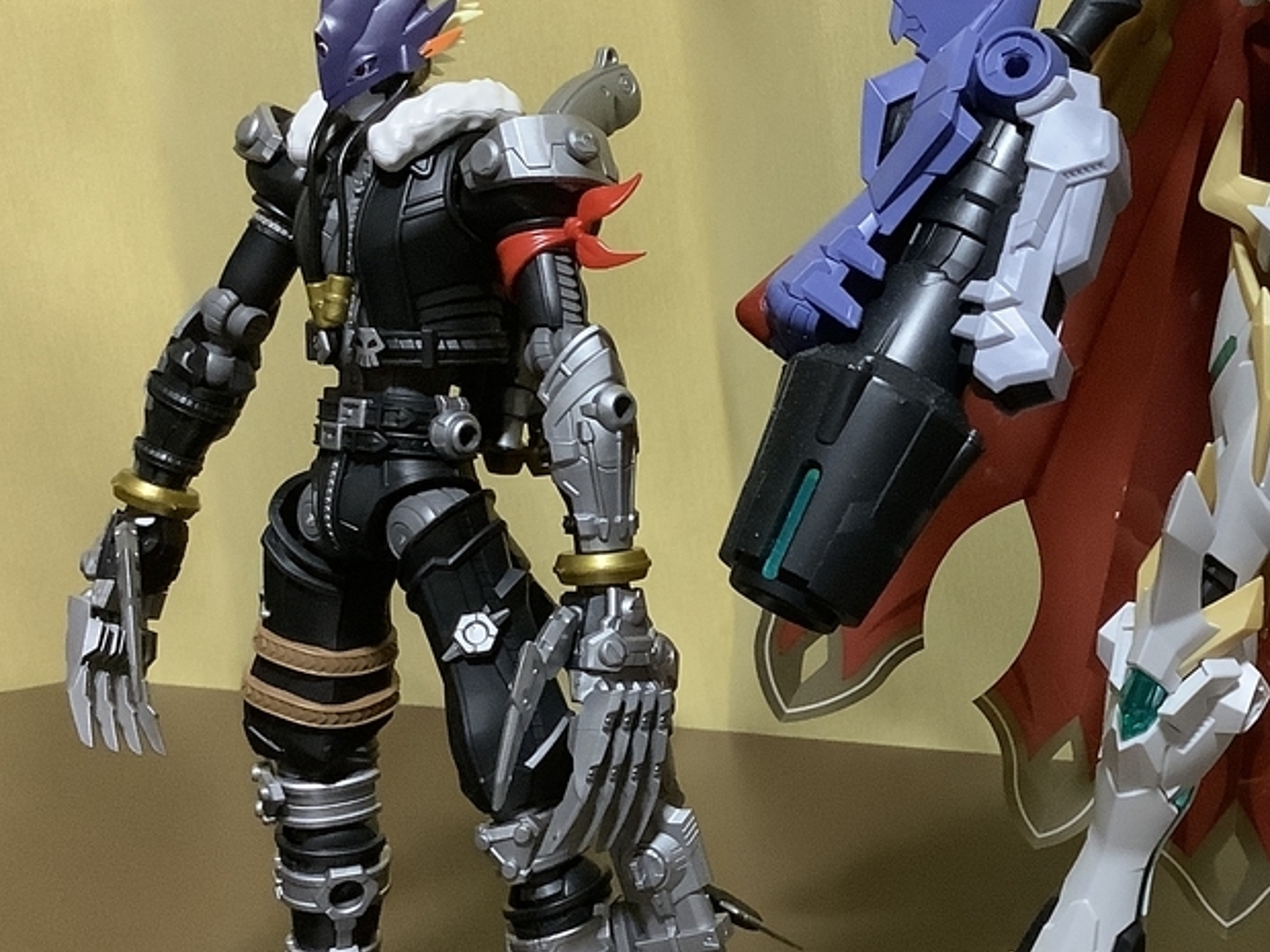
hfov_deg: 31.3
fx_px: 2201
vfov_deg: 24.4
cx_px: 1024
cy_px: 588
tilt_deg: -13.7
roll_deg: +1.1
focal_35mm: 60
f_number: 2.4
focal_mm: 3.3
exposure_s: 1/40
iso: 400
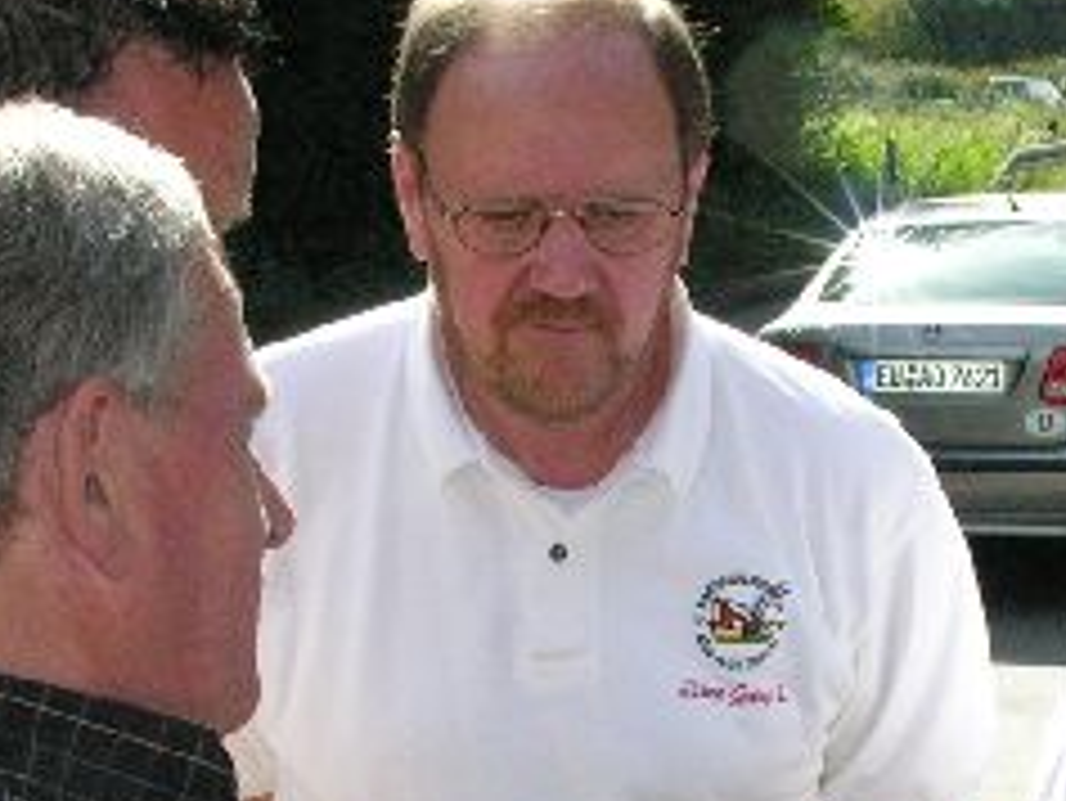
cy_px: 774
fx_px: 3636
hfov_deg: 16.6
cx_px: 801
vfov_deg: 12.4
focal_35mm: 118
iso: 200
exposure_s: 1/292
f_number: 7.1
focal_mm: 8.9
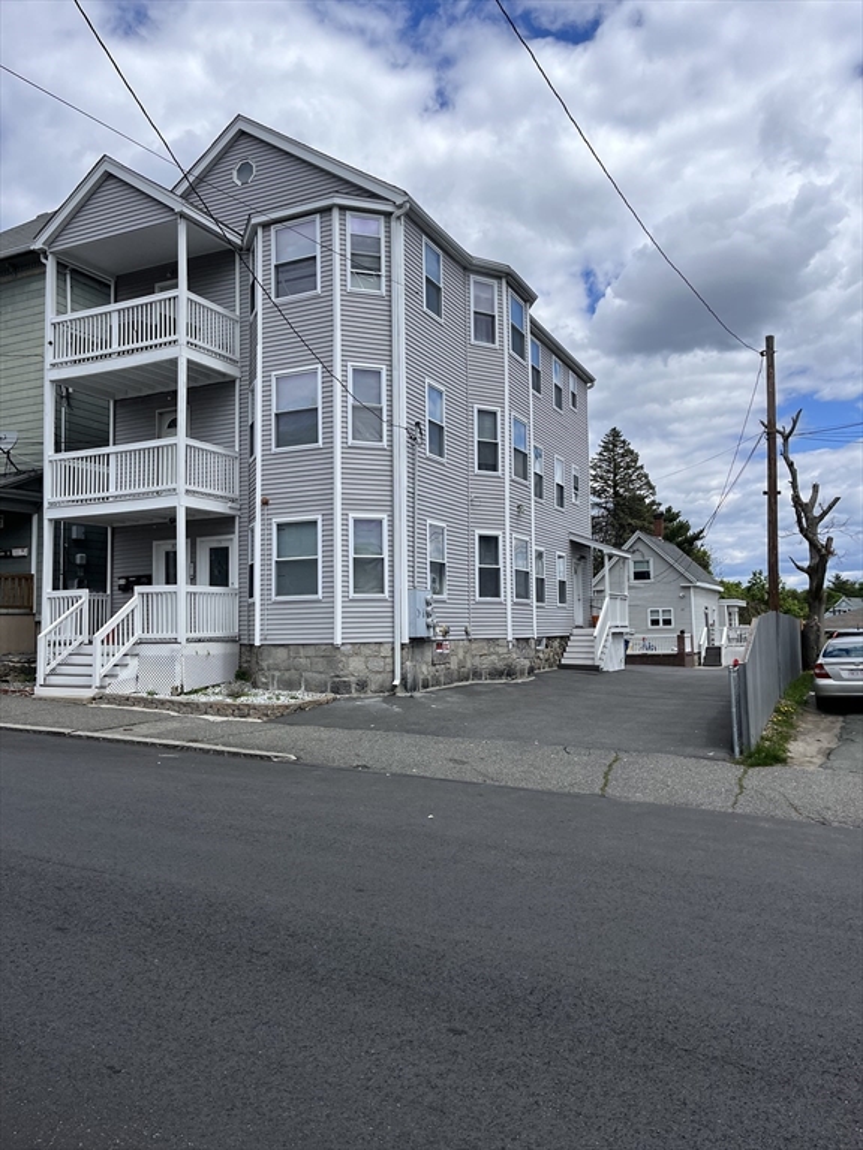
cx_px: 432
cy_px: 575
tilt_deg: +3.7
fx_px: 864
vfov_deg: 67.3
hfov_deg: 53.1
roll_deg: +1.3
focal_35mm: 26
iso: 50
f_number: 1.6
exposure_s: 1/5076
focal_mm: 5.1
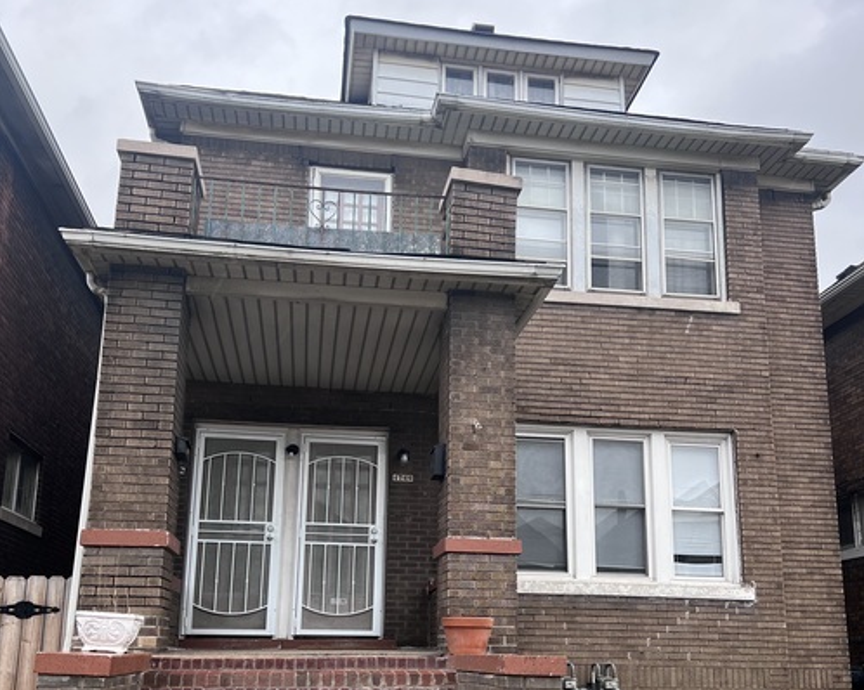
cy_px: 479
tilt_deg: +12.9
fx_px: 869
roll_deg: +0.6
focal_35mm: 34
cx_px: 432
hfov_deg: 52.9
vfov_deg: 42.5
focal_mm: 5.7
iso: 64
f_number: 1.5
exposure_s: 1/161
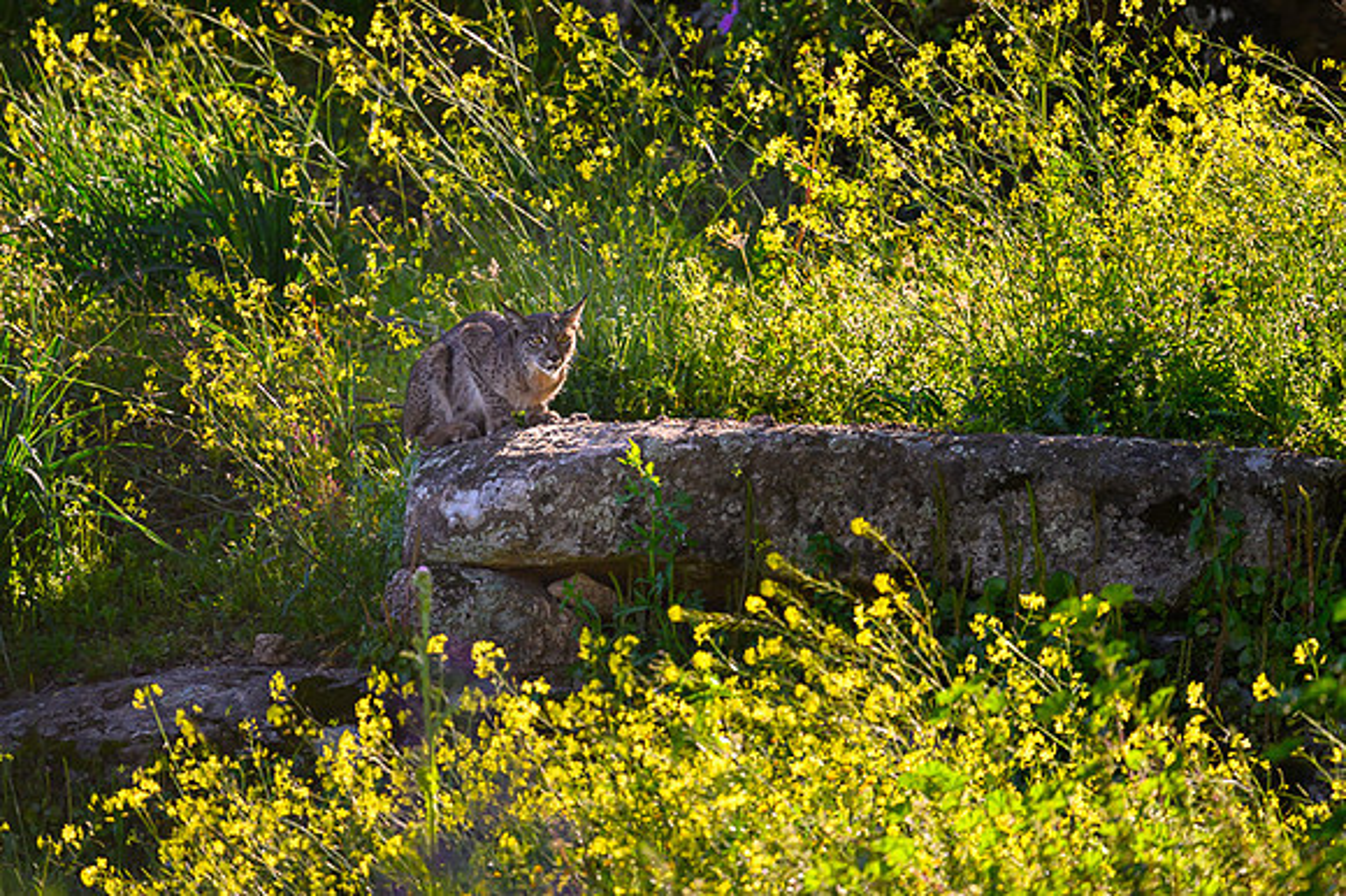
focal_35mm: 560
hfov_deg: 3.7
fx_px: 20925
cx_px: 673
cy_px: 448
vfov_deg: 2.5
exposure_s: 1/2500
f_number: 4
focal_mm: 560
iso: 1000
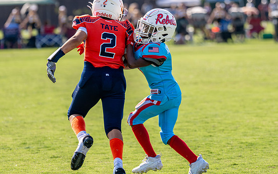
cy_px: 72
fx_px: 1963
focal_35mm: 259
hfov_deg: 8.1
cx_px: 149
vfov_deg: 5.1
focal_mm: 136
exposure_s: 1/2500
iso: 160
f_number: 2.8
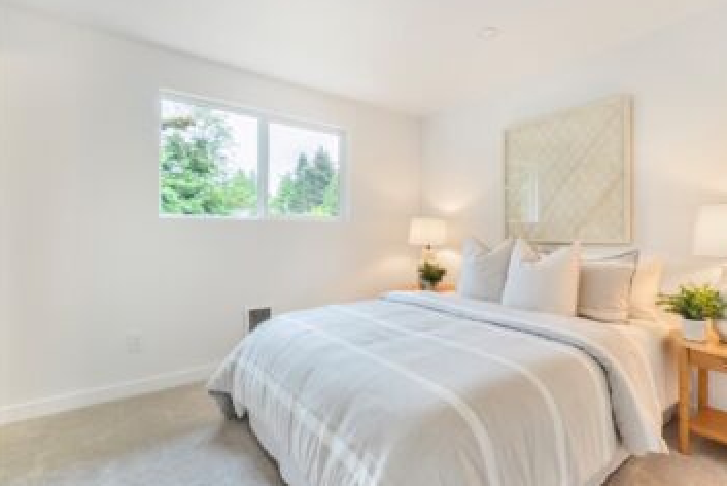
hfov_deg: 92.8
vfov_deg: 70.5
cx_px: 406
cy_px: 250
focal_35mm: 17
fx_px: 344
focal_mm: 10
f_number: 10
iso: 800
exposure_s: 1/30
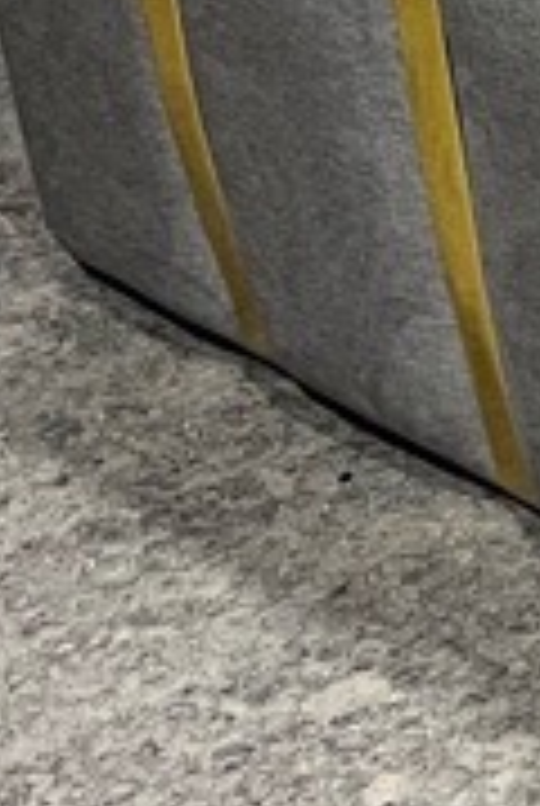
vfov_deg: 10.4
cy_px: -234
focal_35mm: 193
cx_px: 1962
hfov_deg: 6.2
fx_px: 4325
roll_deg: -0.1
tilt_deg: -24.0
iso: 200
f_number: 1.5
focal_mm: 5.7
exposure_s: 1/50
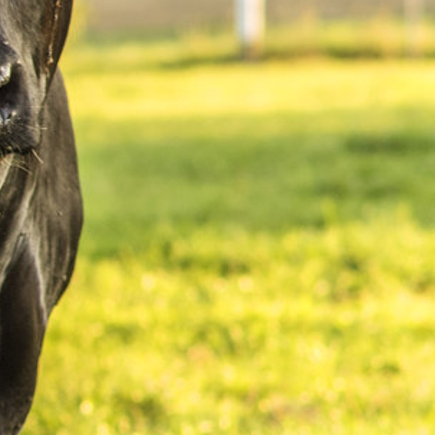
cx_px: -932
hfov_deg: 3.7
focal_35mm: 458
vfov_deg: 3.8
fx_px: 6512
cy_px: 183
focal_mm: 85
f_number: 4
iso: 320
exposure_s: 1/200
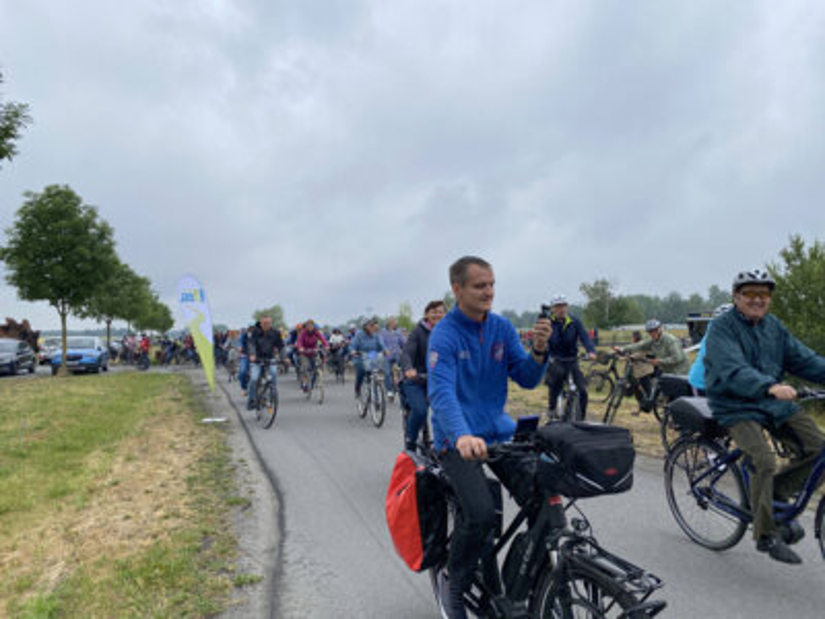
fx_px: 620
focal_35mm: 26
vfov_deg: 53.1
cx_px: 412
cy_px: 310
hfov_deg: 67.3
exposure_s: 1/1961
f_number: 1.8
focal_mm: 4.2
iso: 32
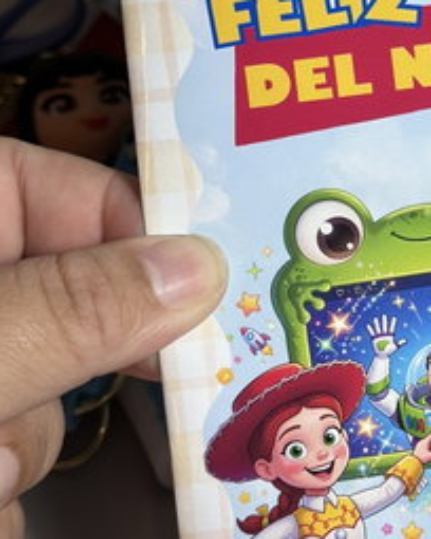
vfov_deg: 19.5
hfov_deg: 15.5
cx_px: 401
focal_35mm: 98
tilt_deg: -39.2
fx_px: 1563
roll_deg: -7.8
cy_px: 196
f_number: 1.78
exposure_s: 1/424
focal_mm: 6.86
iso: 80
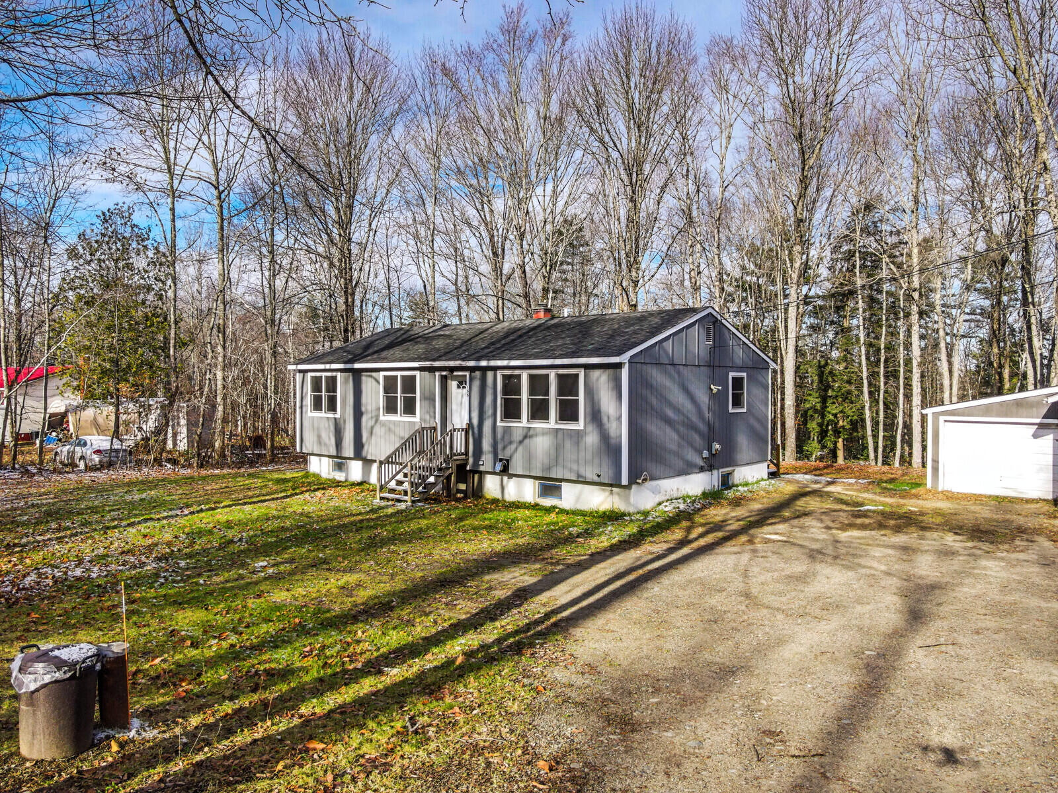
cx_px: 529
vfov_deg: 56.8
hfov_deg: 71.6
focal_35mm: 24
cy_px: 396
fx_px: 734
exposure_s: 1/800
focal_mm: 4.5
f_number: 2.8
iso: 200
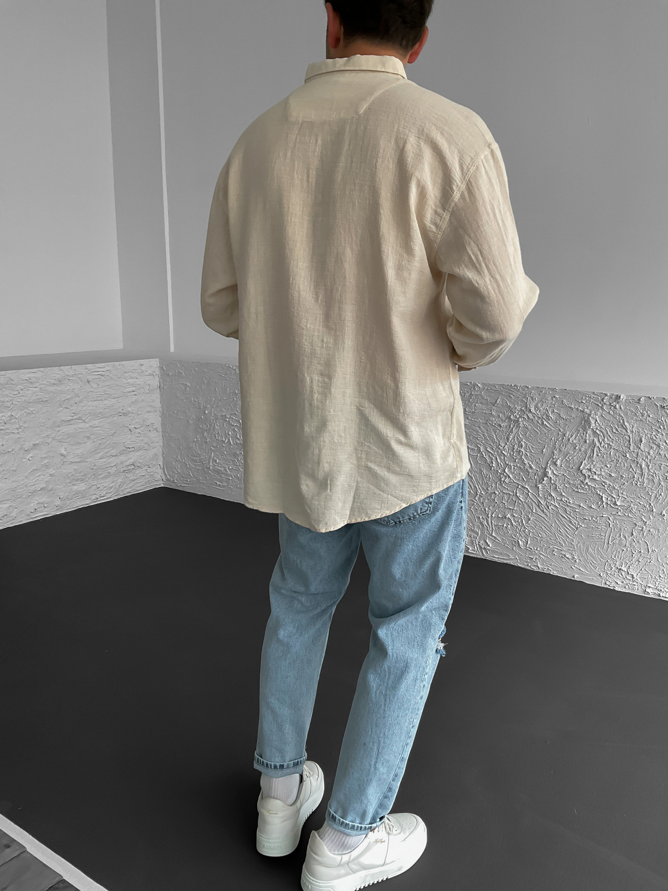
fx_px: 746
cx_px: 334
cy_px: 446
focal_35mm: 29
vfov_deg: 61.7
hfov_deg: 48.2
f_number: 1.8
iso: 64
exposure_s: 1/120
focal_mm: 3
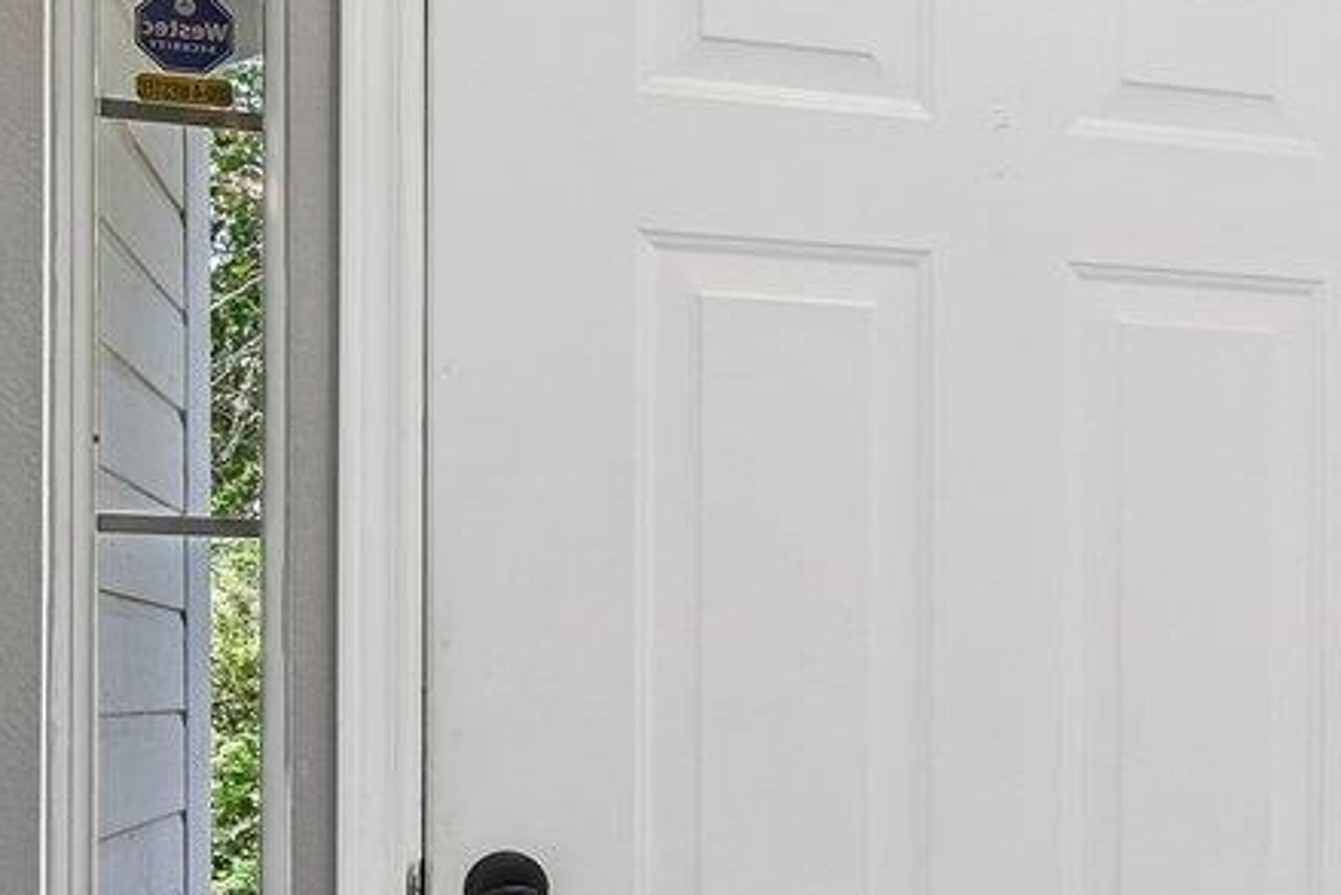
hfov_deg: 25.4
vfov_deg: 19.3
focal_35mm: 70
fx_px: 2608
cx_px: 1683
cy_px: 704
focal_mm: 15
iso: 100
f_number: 6.7
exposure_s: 1/20
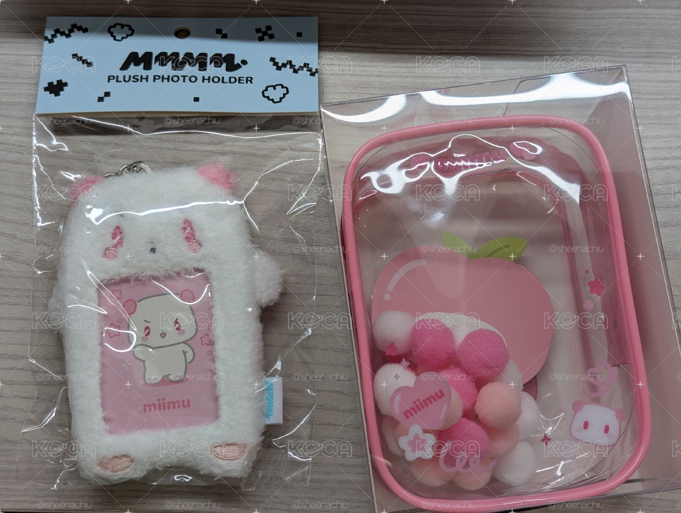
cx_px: 340
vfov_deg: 30.3
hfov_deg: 39.6
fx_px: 946
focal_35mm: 48
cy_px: 256
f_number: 1.85
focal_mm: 6.81
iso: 40
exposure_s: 1/120
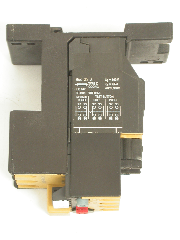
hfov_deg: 9.2
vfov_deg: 12.2
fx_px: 1123
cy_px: 117
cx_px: 86
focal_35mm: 162
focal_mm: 32
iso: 100
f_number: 5.1
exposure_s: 1/5.1
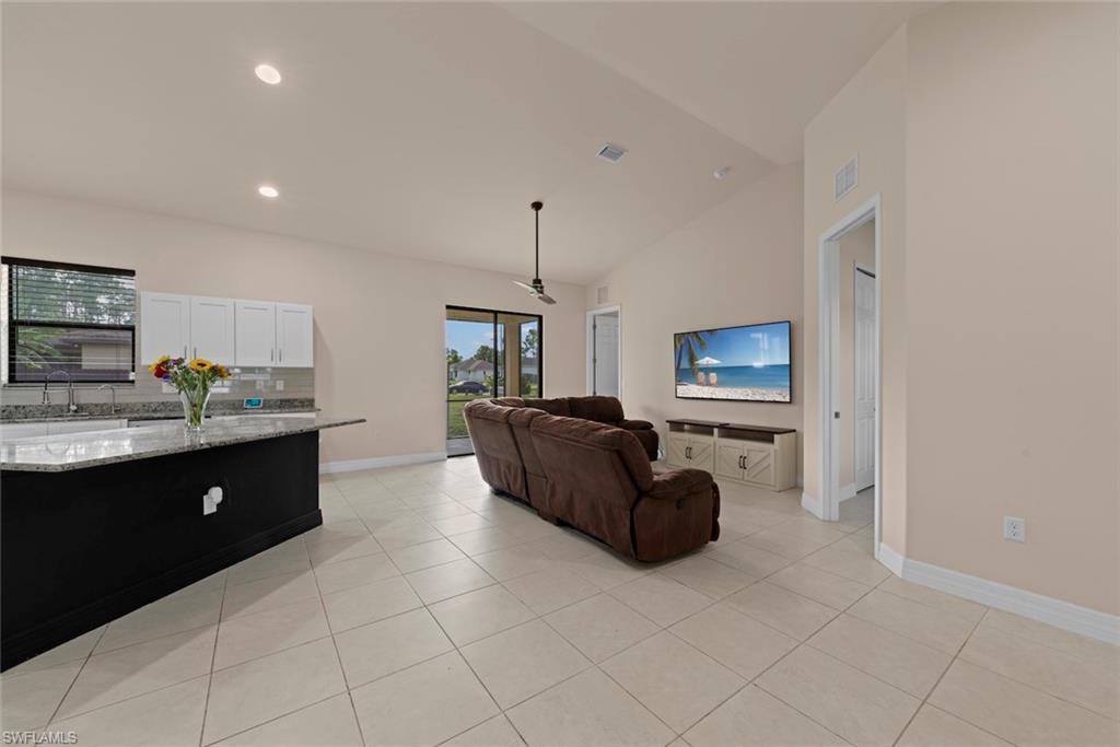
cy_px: 374
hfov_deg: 104.2
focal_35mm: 14
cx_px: 560
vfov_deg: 81.2
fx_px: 436
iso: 400
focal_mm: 14
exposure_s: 1/2
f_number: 11
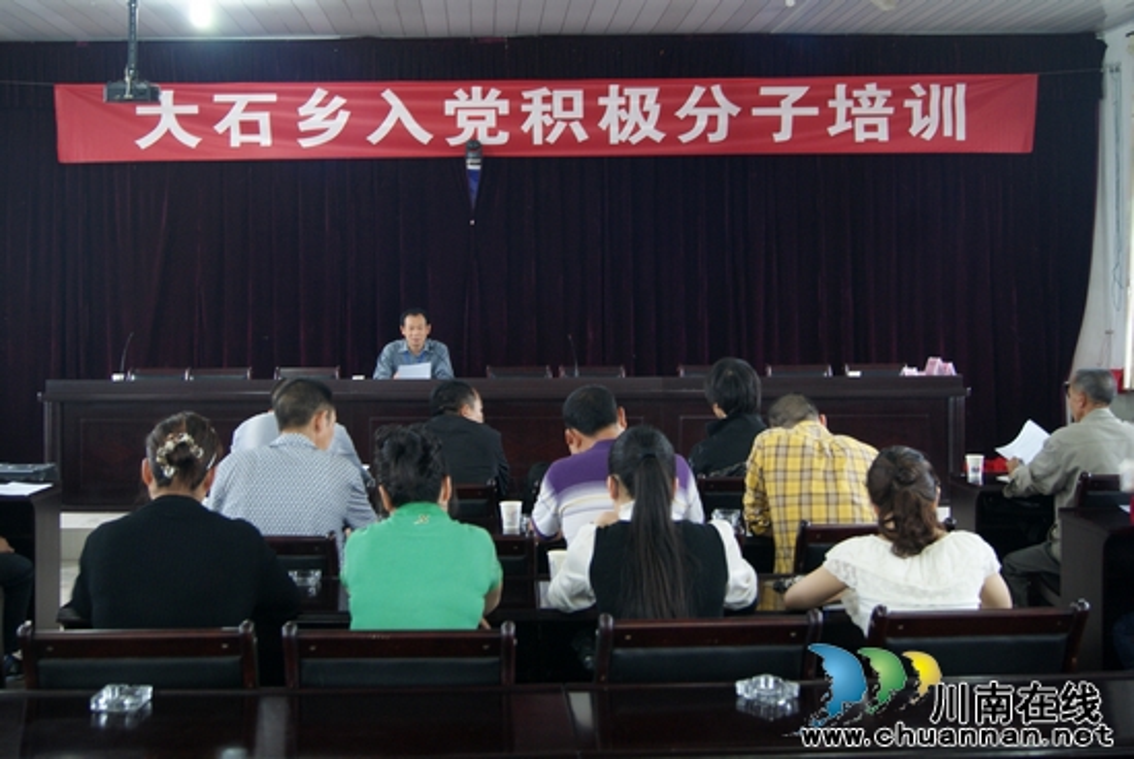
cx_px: 567
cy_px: 380
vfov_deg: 32.0
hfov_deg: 46.4
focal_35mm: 42
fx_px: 1324
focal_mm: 28
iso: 400
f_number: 4.5
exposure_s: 1/5
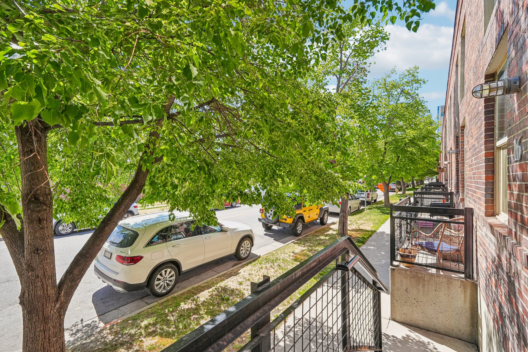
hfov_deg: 96.7
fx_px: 235
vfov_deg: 73.7
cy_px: 179
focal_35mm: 16
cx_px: 255
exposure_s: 1/400
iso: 800
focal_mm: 10
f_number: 8
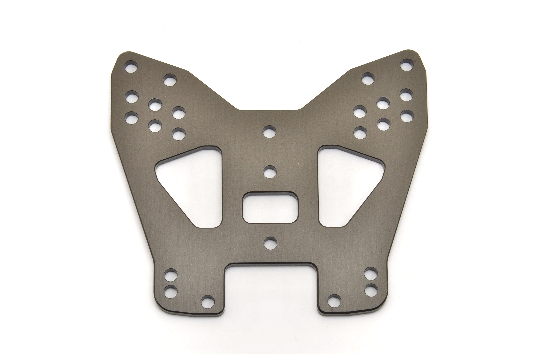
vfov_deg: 7.9
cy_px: 177
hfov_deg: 11.8
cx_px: 266
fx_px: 2573
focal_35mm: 174
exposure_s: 1/60
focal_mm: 116
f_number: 20
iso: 400
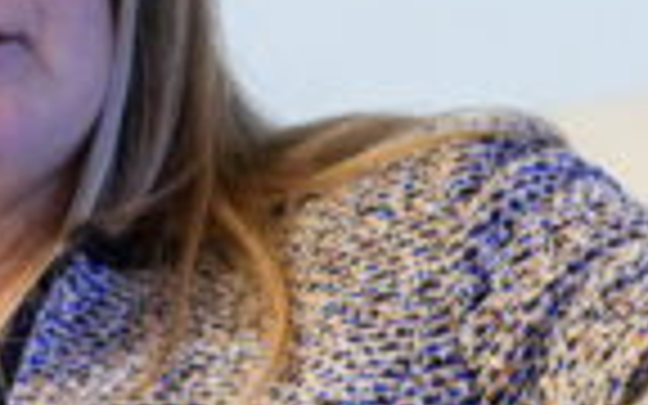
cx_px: 137
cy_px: 292
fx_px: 9430
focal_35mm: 534
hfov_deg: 3.9
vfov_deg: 2.5
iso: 3200
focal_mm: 117
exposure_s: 1/250
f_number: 2.8
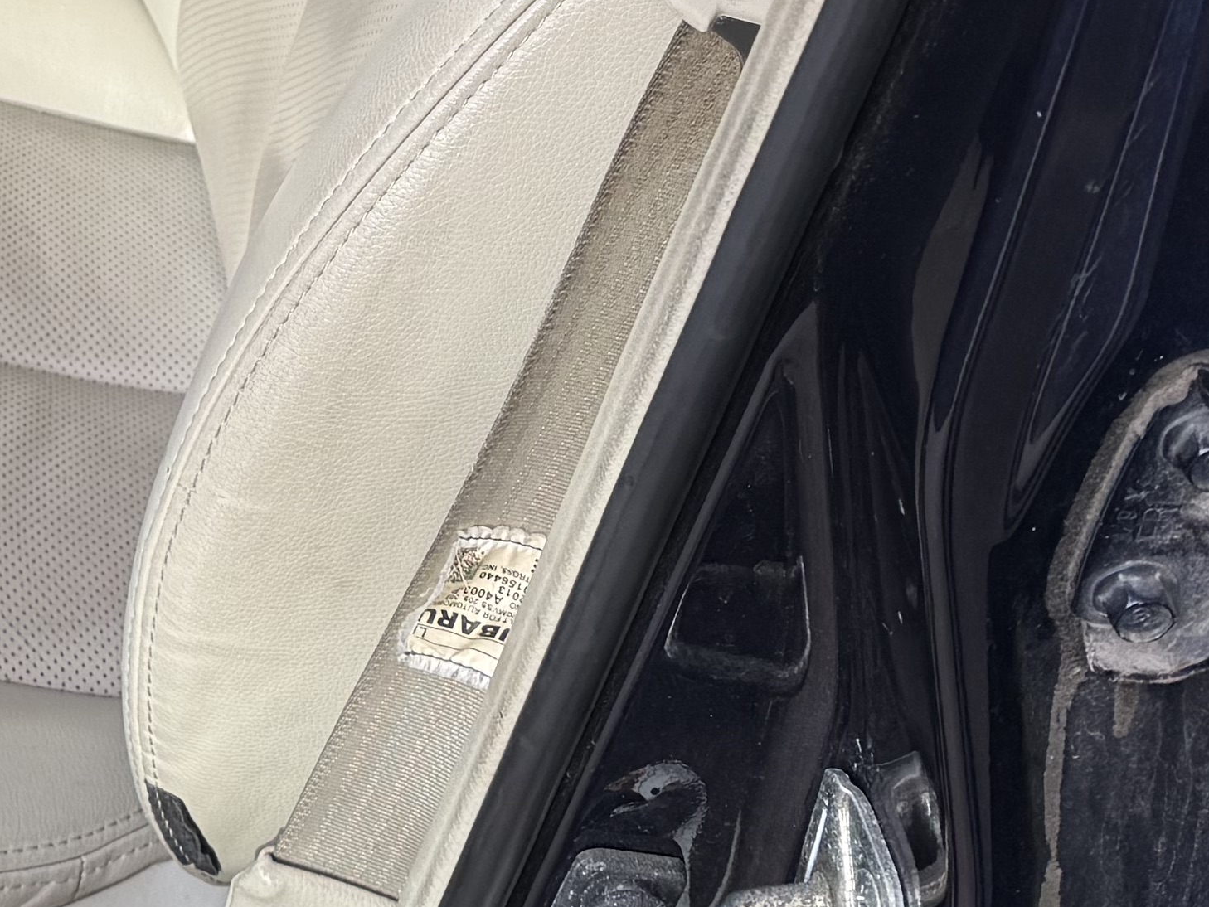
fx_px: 3284
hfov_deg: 20.3
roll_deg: -1.2
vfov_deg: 14.7
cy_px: -444
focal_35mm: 94
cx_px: 59
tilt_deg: -33.6
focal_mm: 6.76
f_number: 1.78
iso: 80
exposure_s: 1/535
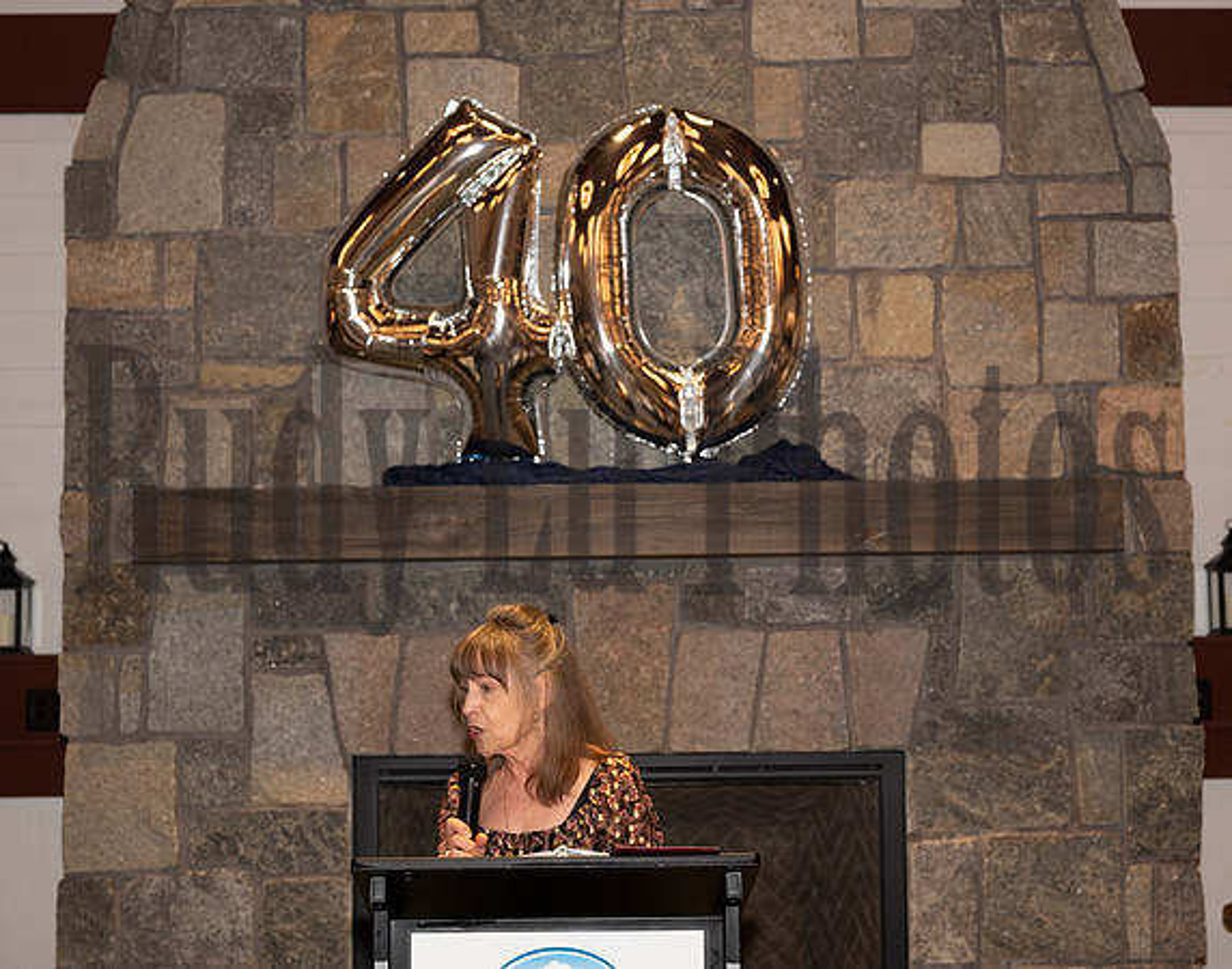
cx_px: 632
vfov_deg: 27.0
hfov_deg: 33.9
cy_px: 484
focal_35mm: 56
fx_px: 2020
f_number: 4
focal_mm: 50
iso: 320
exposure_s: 1/100
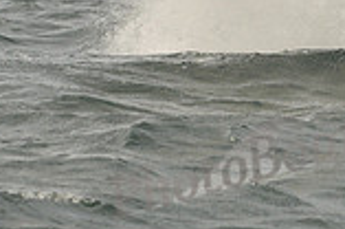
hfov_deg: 4.1
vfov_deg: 2.7
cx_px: 534
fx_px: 4782
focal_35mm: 500
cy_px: 17
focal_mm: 135
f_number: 6.3
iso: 320
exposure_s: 1/1000
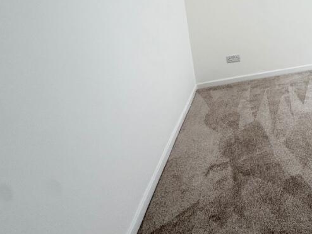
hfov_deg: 52.3
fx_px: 262
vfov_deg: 42.6
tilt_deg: -5.7
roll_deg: +5.4
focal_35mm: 29
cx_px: 294
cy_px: 8
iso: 80
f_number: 2.2
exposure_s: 1/121
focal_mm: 2.22
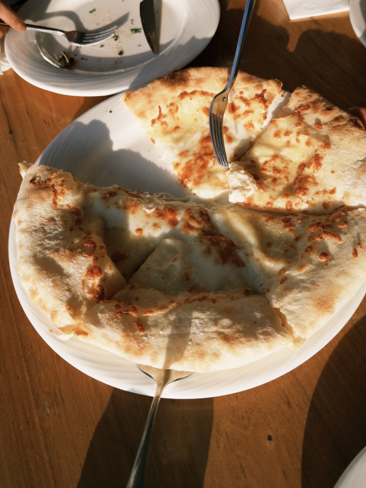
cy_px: 184
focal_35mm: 30
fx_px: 423
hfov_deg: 46.7
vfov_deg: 59.2
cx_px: 203
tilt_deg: -55.6
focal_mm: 6.76
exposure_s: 1/5319
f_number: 1.78
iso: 80
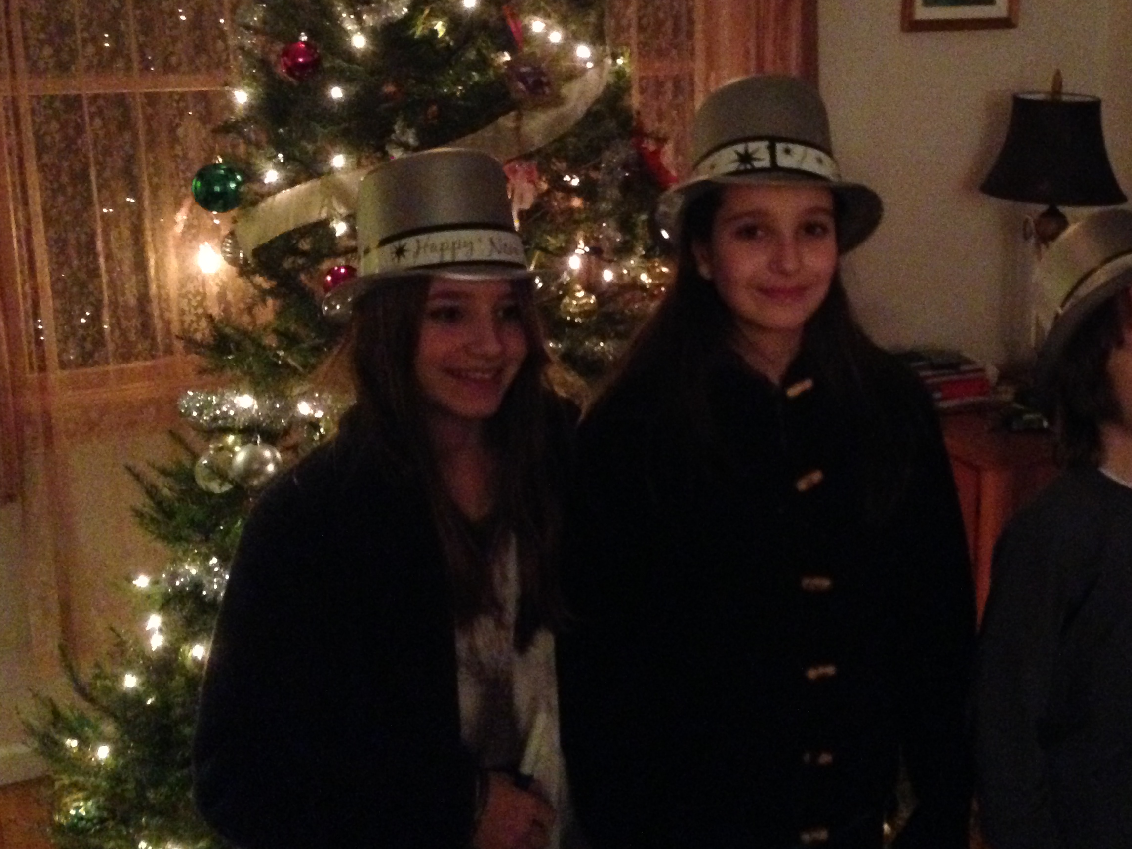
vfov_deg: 30.7
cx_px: 739
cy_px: 286
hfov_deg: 40.0
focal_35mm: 47
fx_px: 1537
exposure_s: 1/15
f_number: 2.4
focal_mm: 4.12
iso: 800
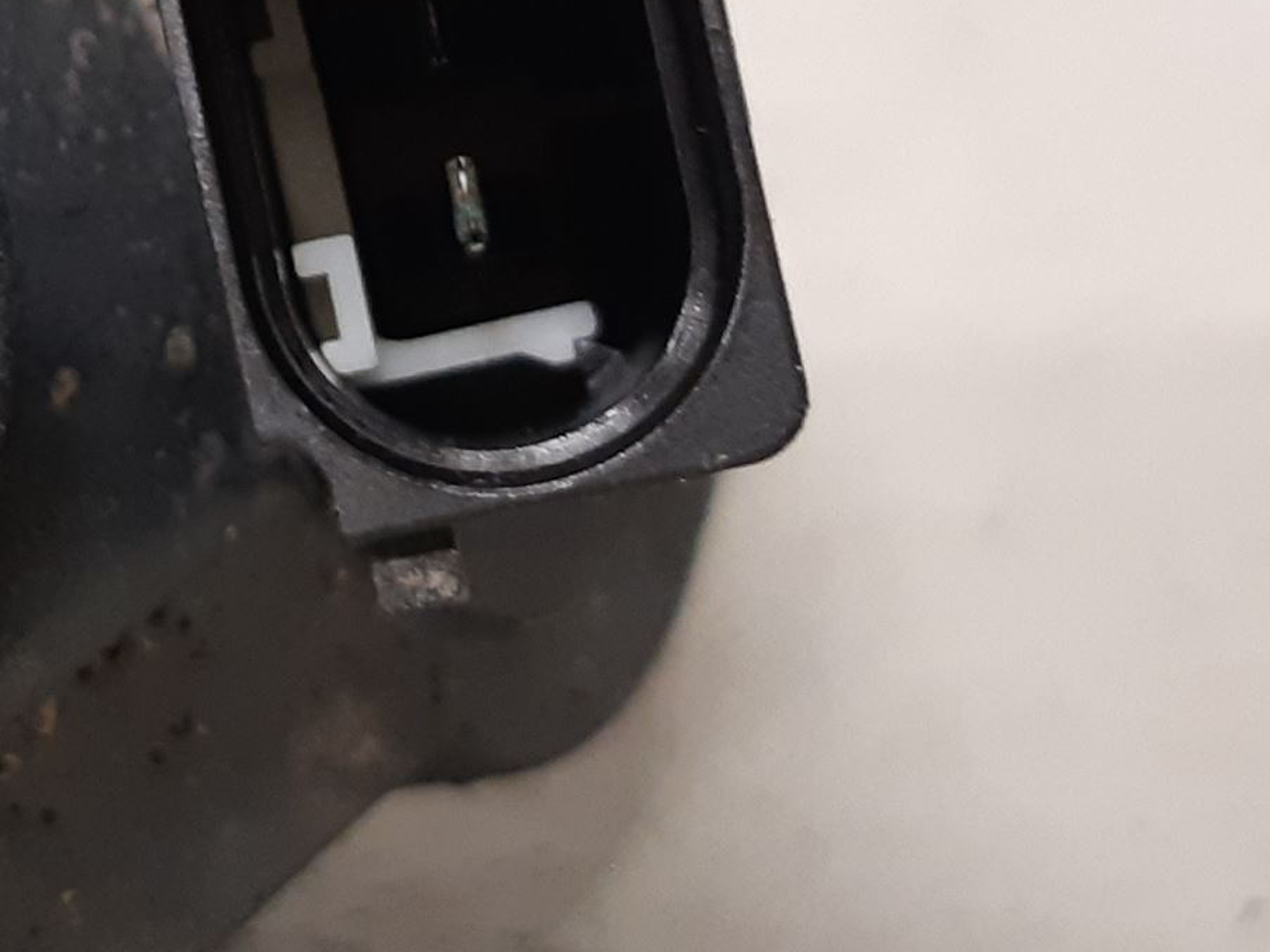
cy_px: 235
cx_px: 304
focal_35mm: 59
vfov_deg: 24.5
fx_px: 2164
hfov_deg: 32.0
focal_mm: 3.93
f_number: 1.7
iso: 200
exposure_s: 1/30
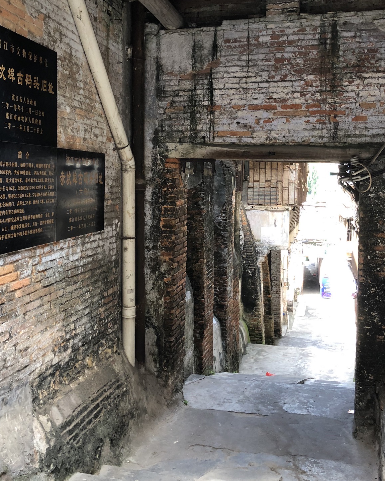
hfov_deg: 39.2
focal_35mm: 38
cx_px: 201
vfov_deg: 47.7
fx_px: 541
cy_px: 198
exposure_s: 1/30
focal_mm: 3.99
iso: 25
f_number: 1.8
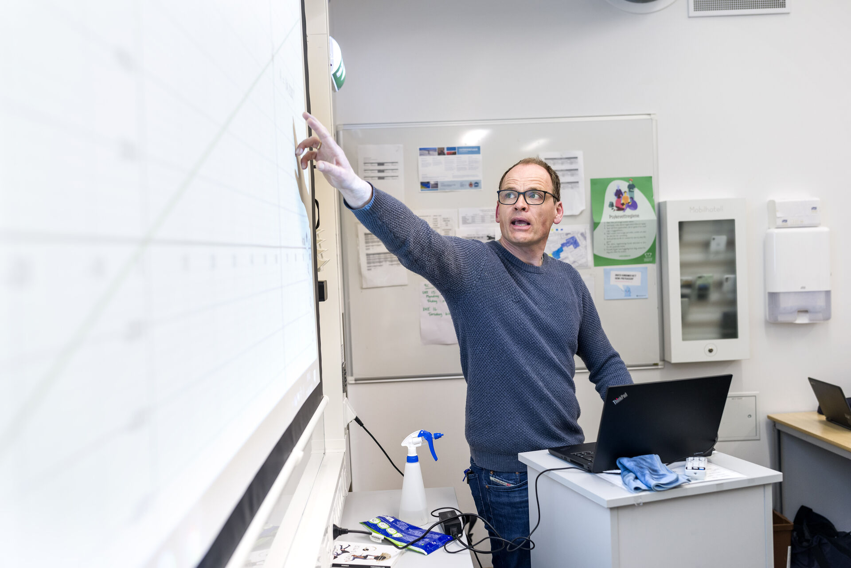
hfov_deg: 54.4
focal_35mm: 35
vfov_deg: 37.9
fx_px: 827
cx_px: 426
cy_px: 284
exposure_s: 1/200
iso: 640
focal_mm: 35
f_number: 2.8
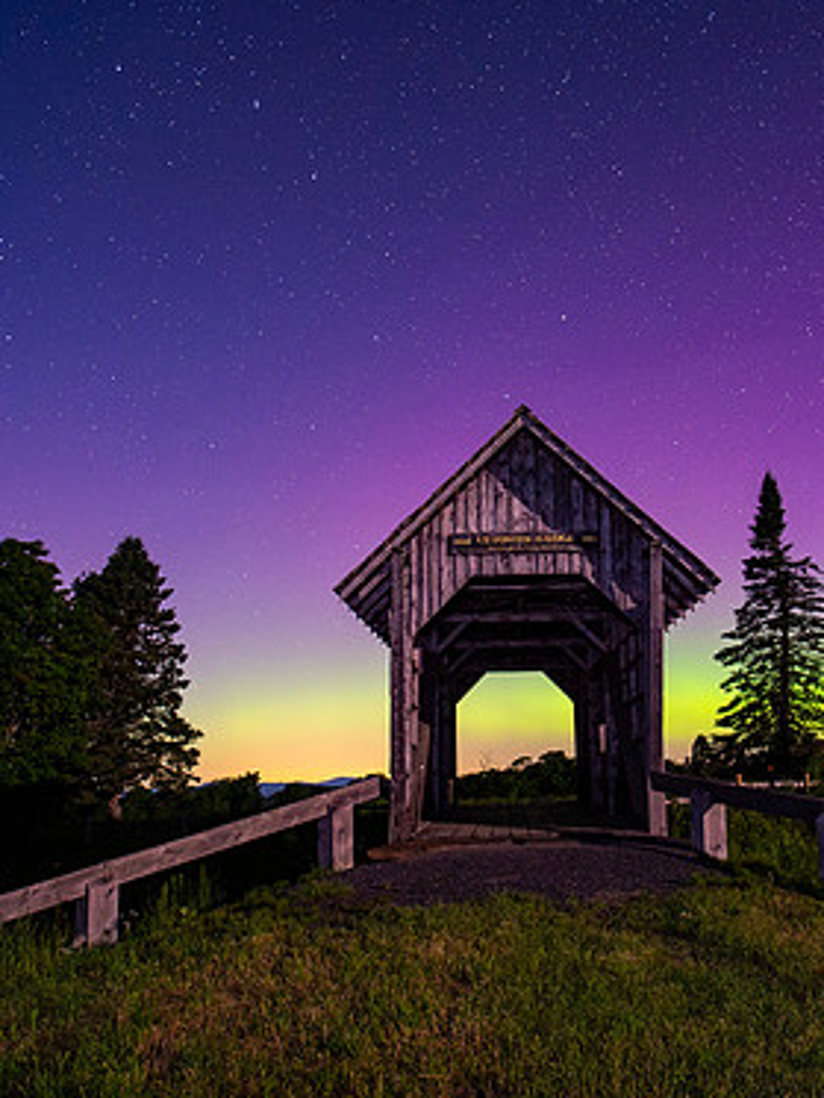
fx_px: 983
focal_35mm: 31
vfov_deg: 58.3
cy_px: 553
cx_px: 515
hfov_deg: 45.1
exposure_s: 15
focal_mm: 20
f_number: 2.8
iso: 1600
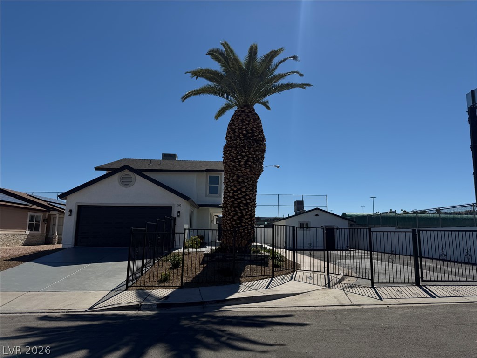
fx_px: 331
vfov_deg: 56.8
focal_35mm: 24
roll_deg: -0.5
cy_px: 179
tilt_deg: +9.3
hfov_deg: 71.6
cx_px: 238
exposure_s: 1/7353
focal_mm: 6.76
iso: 100
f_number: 1.78
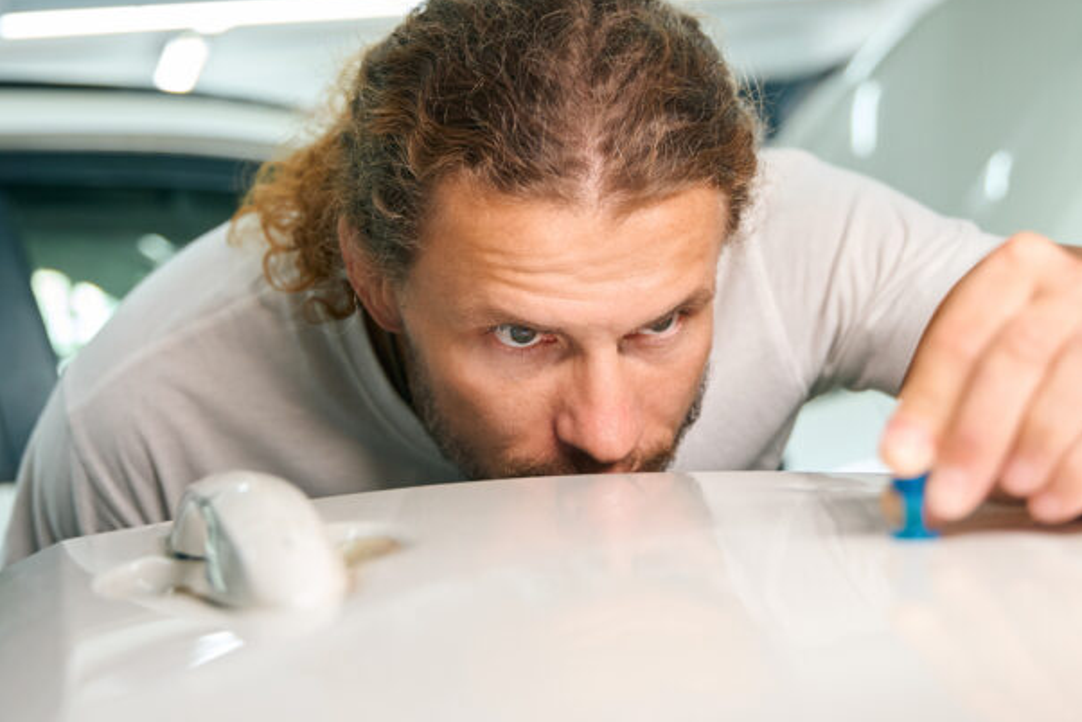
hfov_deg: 29.6
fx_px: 2045
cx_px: 602
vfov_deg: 19.9
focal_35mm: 68
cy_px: 172
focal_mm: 40
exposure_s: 1/250
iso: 800
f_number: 2.8
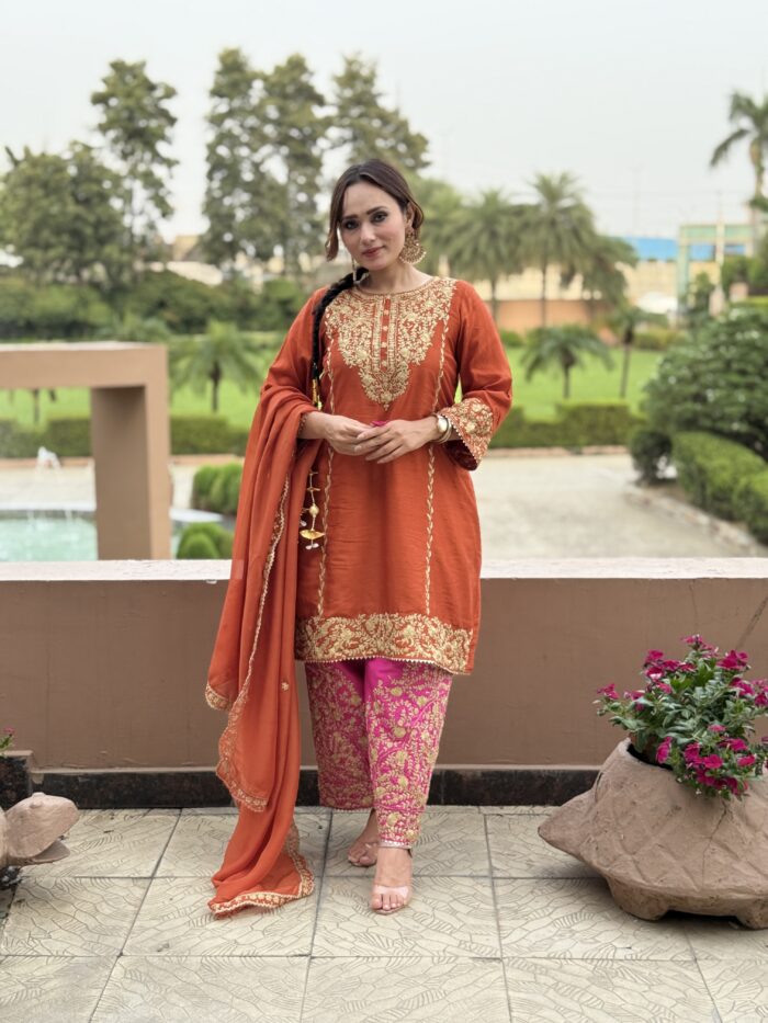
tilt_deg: -8.5
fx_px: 1420
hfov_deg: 30.3
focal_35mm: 48
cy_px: 512
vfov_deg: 39.7
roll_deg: -0.2
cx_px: 384
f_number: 1.78
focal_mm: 6.76
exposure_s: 1/527
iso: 100
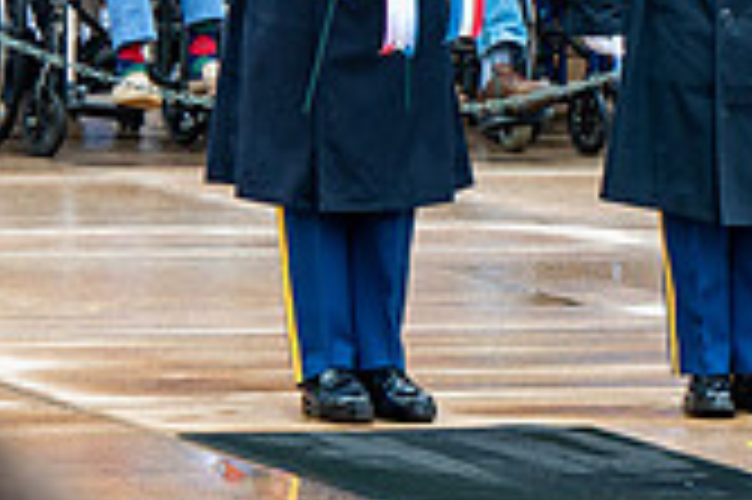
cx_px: 258
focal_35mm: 664
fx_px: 13856
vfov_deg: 2.1
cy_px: -131
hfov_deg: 3.1
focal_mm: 180
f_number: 6.3
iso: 450
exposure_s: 1/100
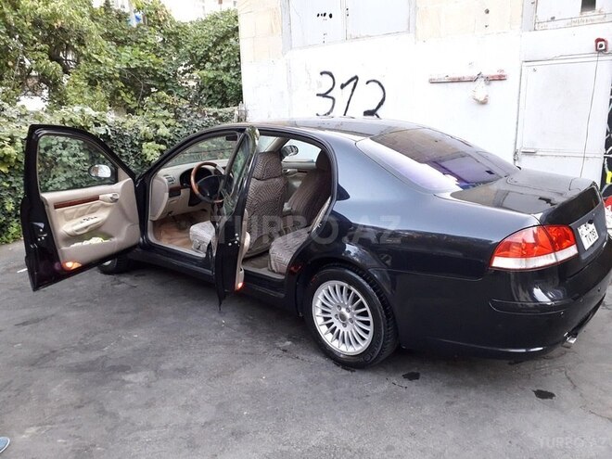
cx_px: 306
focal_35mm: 27
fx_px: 477
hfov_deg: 65.3
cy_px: 230
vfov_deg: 51.4
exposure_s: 1/50
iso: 160
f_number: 1.9
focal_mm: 3.6
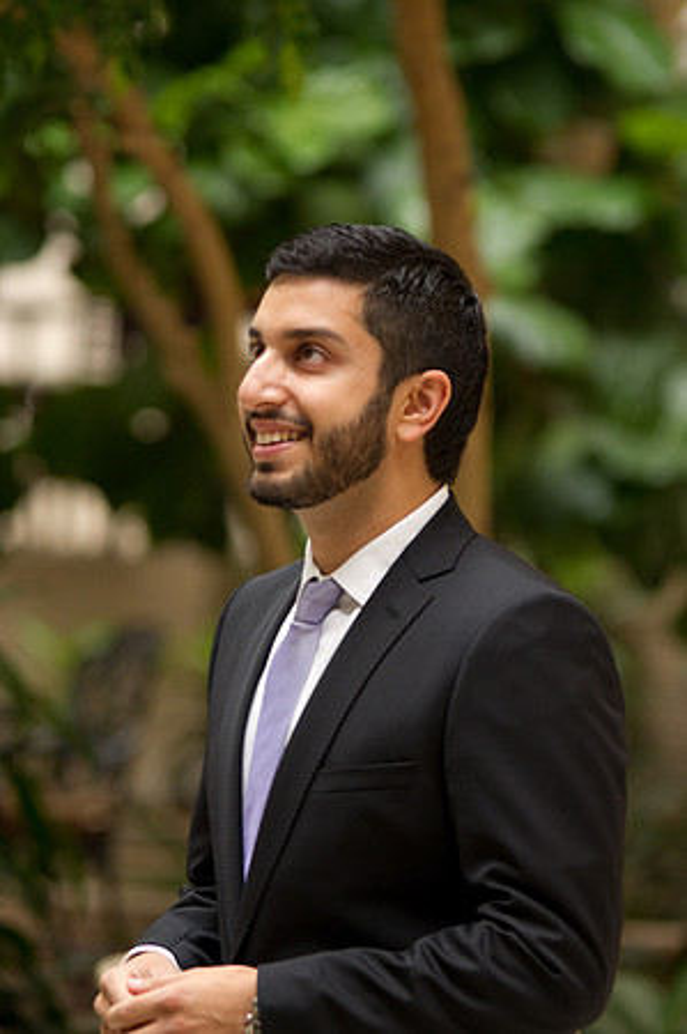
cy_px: 517
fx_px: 5594
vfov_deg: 10.6
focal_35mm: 195
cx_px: 344
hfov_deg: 7.0
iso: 800
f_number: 2.8
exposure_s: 1/200
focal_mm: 130
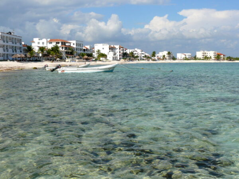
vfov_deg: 40.7
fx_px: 242
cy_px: 90
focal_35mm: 35
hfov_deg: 52.6
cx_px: 120
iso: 100
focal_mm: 7.4
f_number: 8
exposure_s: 1/400
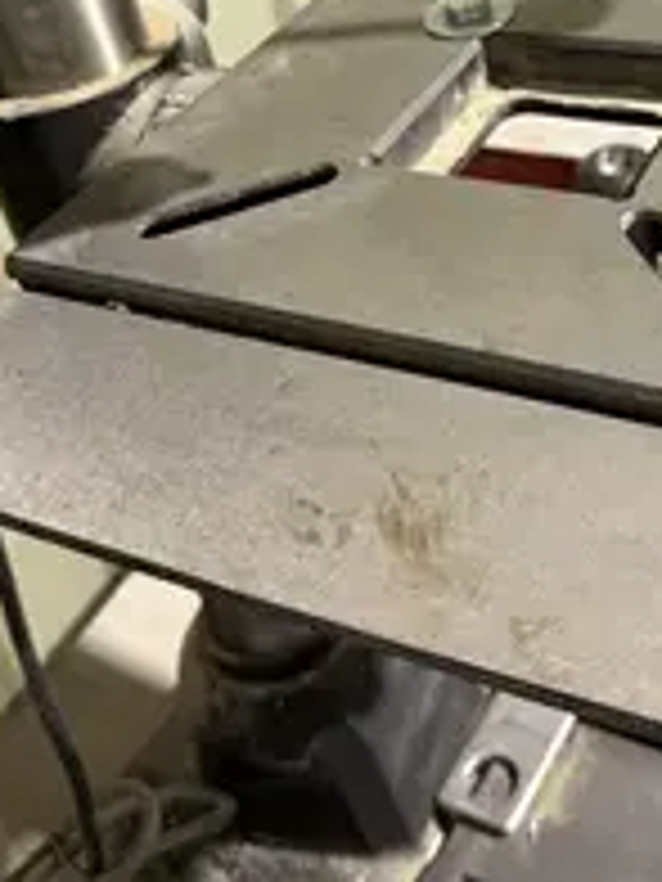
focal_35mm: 49
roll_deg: +9.7
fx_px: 1249
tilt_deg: -34.1
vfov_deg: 37.8
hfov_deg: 29.2
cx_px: 500
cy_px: 202
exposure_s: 1/60
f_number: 1.78
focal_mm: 6.76
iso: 250
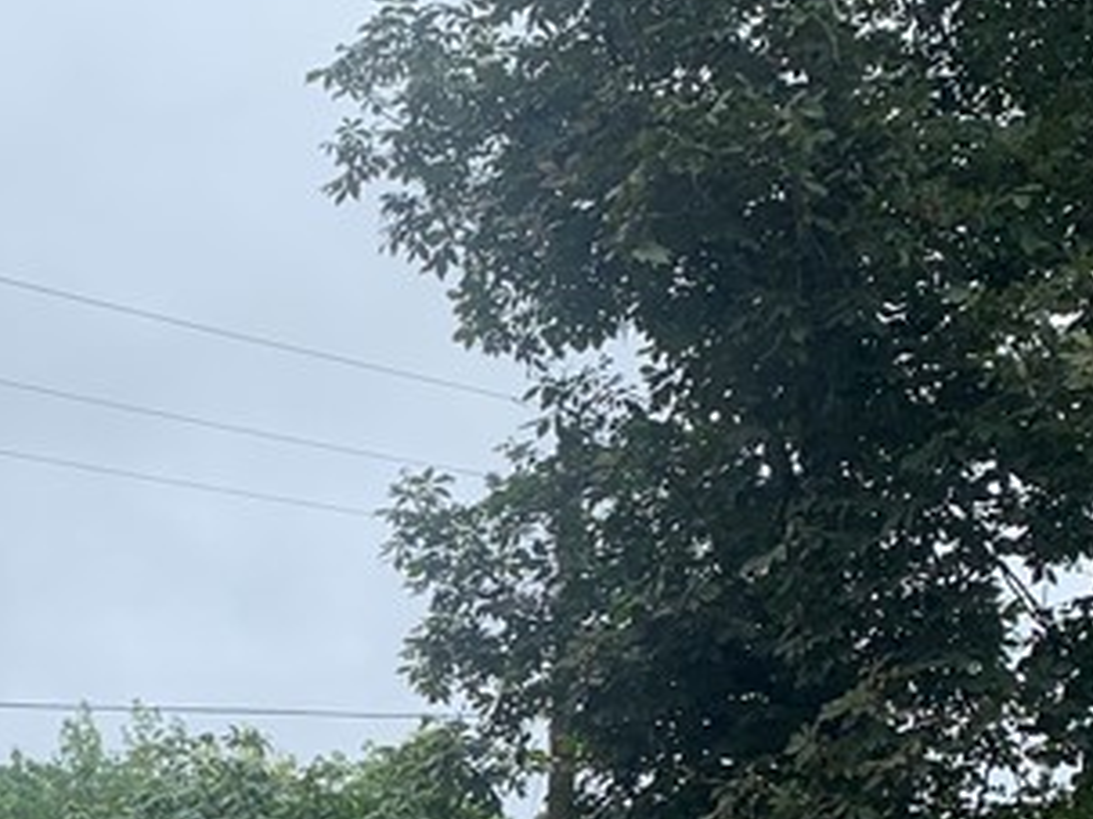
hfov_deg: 21.7
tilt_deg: +4.1
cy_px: 866
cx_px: 76
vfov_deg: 16.3
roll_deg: -0.1
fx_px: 2777
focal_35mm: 88
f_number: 1.8
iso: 25
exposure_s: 1/2208
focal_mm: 4.25
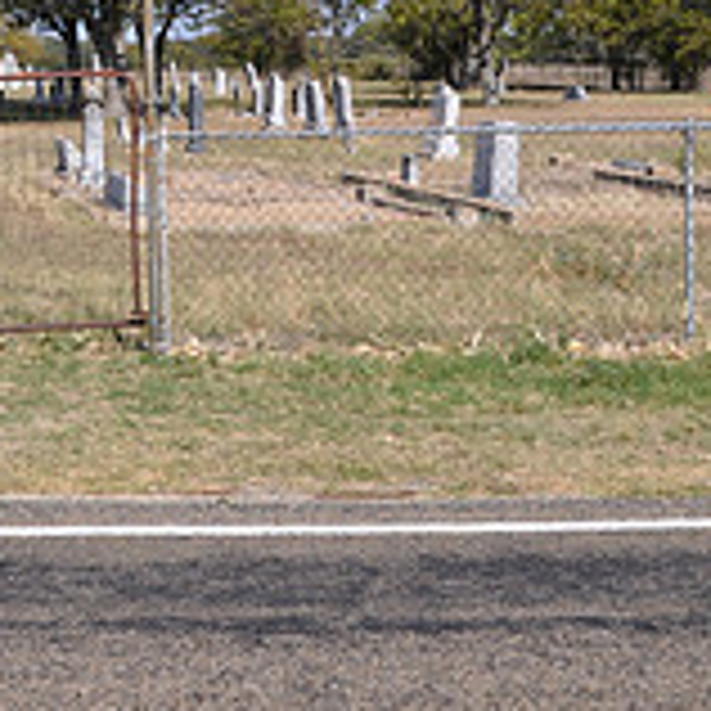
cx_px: -153
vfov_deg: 19.5
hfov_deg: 19.4
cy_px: -133
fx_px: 1952
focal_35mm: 84
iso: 200
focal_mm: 18
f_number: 9
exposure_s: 1/320
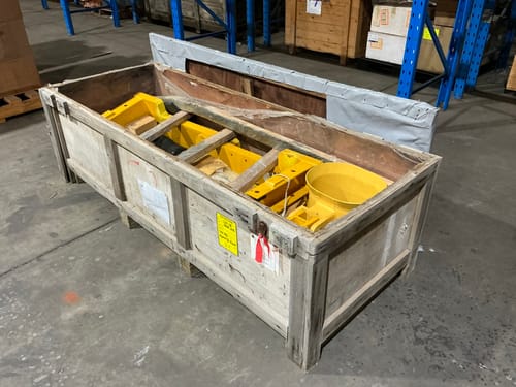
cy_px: 194
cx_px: 258
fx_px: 417
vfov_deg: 49.7
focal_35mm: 28
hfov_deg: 63.4
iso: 160
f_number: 1.8
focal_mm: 3
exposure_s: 1/50
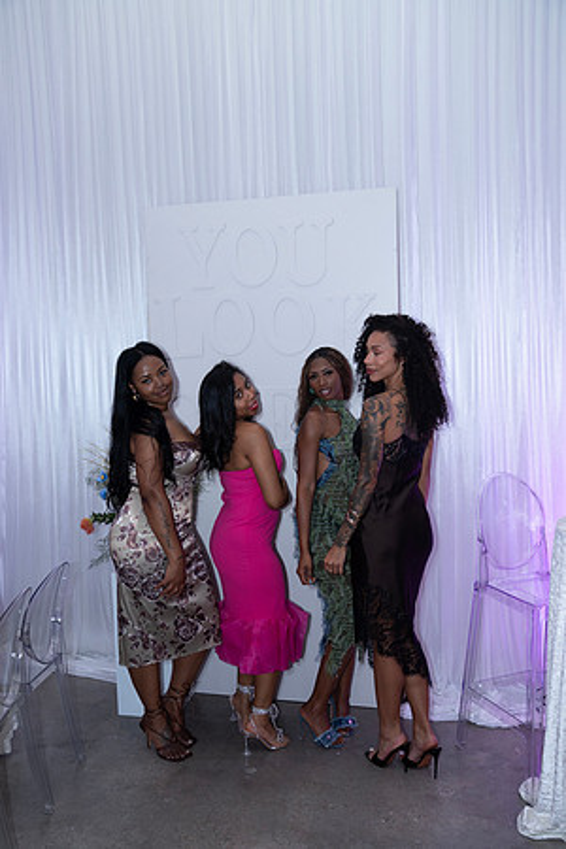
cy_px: 424
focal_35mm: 31
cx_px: 283
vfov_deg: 60.3
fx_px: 731
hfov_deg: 42.3
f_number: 3.5
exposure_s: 1/125
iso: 800
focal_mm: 31
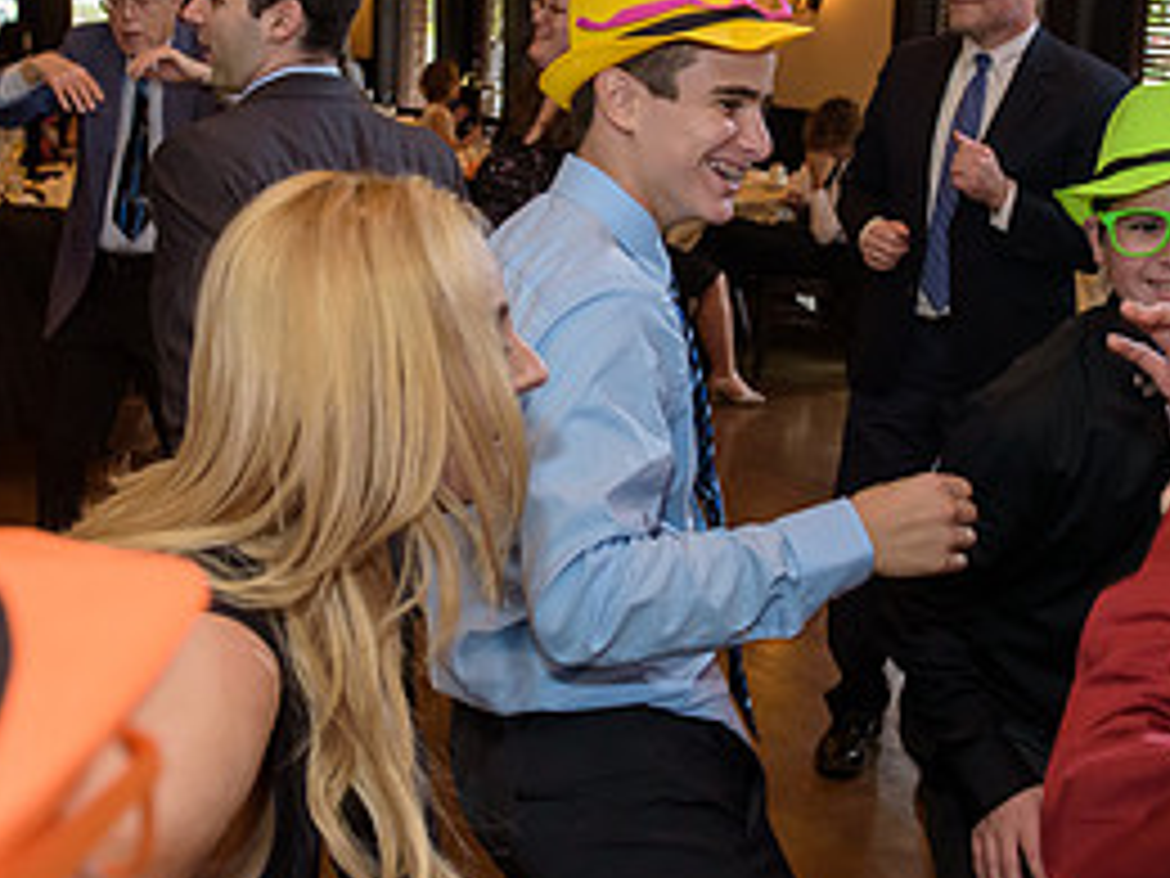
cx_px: 621
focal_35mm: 58
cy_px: 340
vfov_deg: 25.2
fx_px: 1960
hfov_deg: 33.2
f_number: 3.2
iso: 1600
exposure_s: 1/125
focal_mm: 27
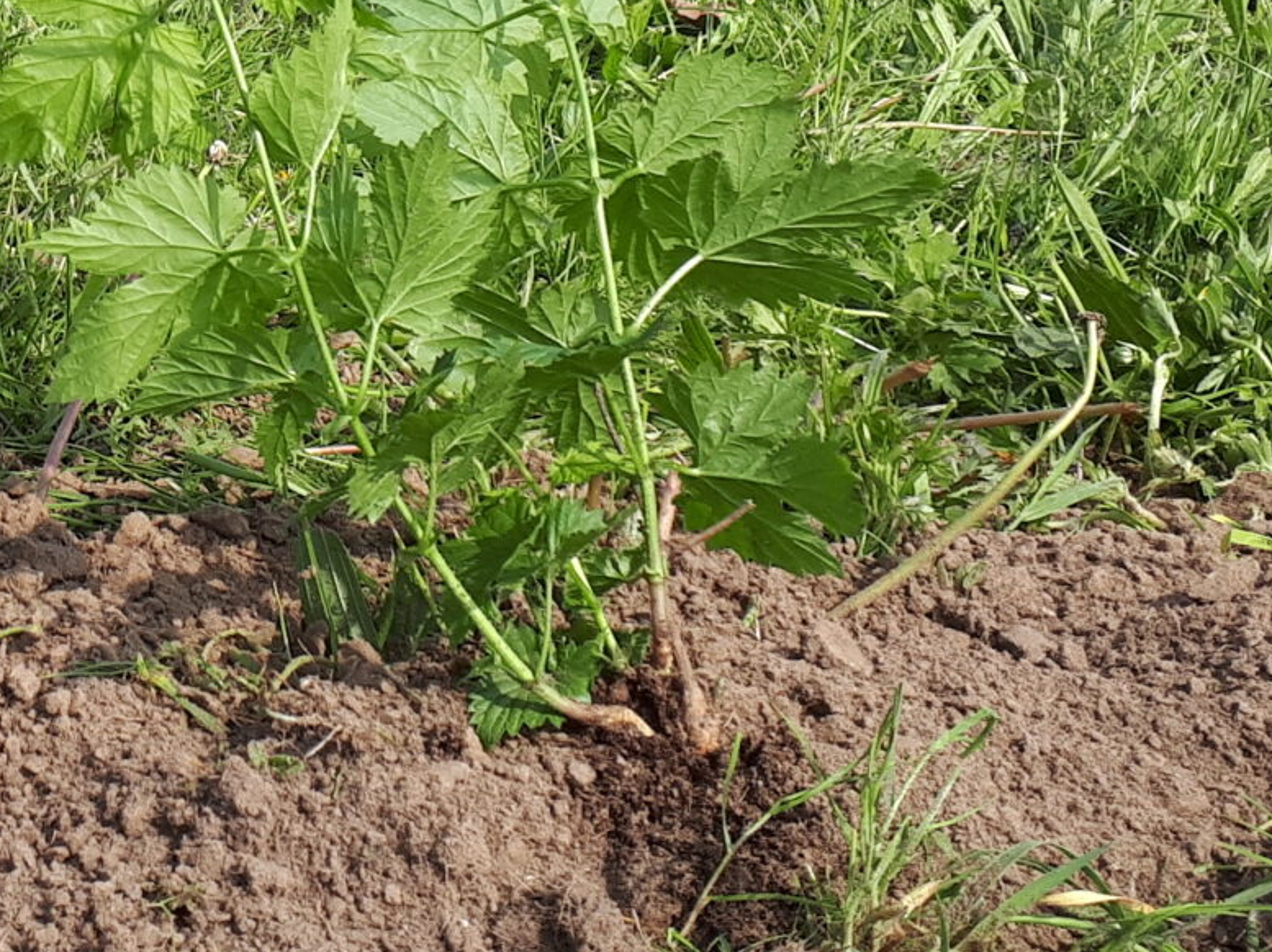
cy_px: -334
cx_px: -43
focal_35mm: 89
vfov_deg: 15.7
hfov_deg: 21.2
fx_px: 3269
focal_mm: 3.6
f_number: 1.9
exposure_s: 1/873
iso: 40
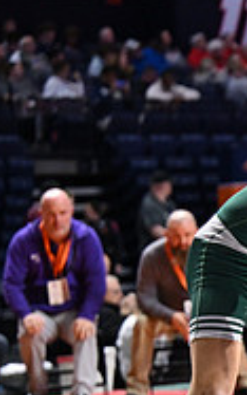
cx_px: 585
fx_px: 2518
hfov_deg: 5.4
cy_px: 350
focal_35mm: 234
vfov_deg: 8.9
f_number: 2.8
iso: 4500
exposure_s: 1/1000
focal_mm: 74
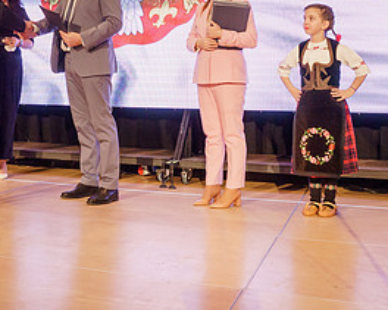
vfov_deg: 26.3
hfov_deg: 32.6
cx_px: 73
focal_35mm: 56
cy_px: 38
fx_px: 643
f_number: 4
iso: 2500
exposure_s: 1/250
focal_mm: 24
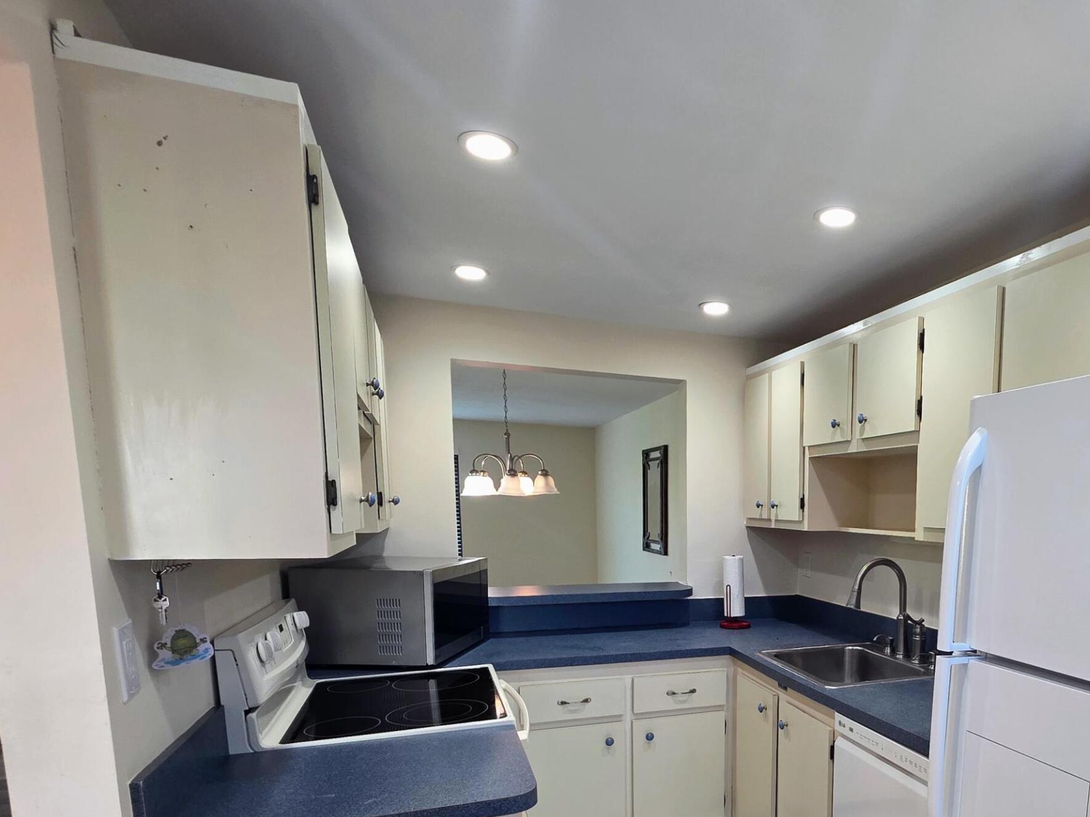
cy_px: 620
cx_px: 765
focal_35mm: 22
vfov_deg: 57.7
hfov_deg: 73.0
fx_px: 693
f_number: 1.9
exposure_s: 1/120
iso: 160
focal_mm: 2.2
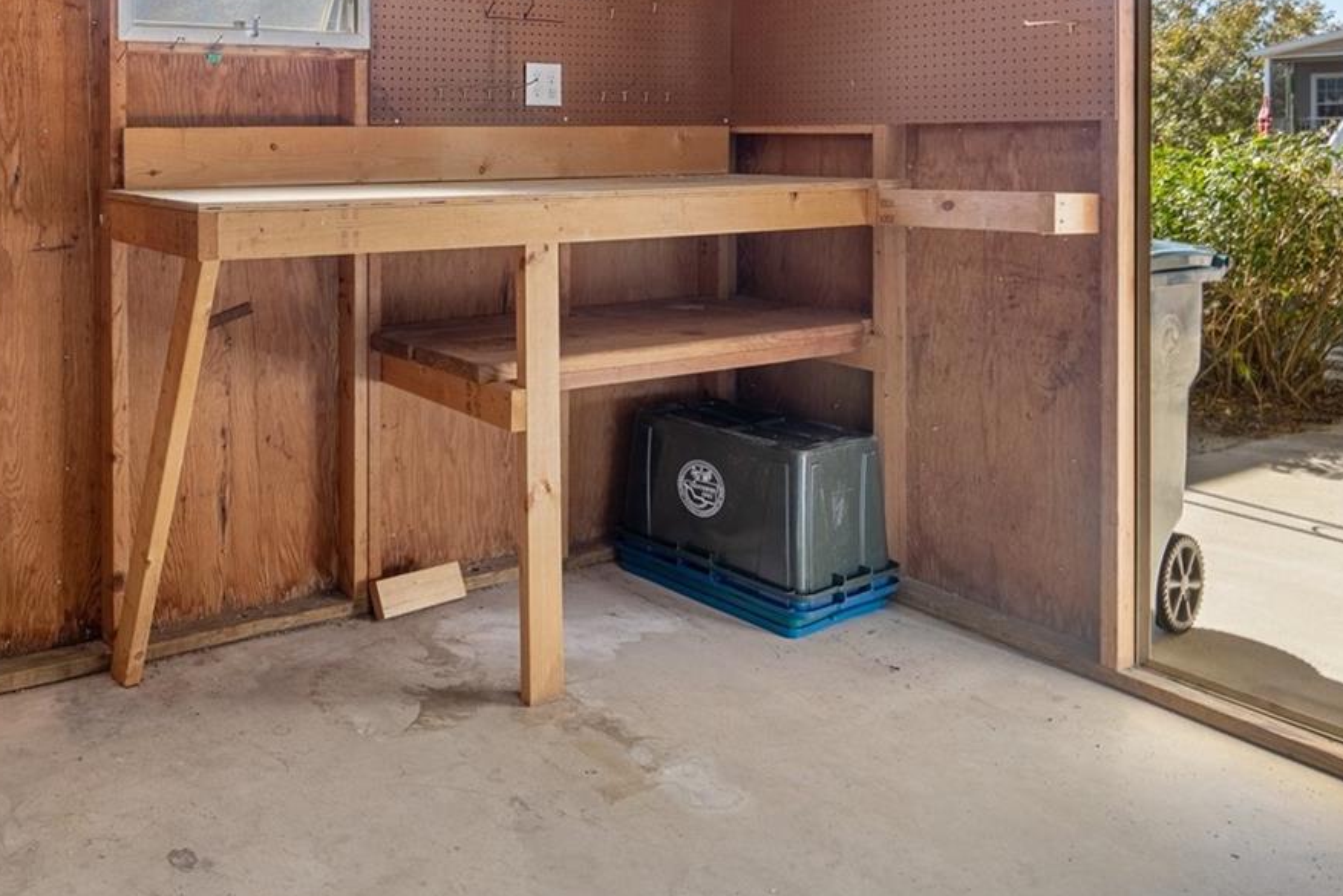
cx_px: 371
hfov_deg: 57.8
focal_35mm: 31
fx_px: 1157
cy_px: 161
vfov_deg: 40.4
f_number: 8
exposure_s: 1/100
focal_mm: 17
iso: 320
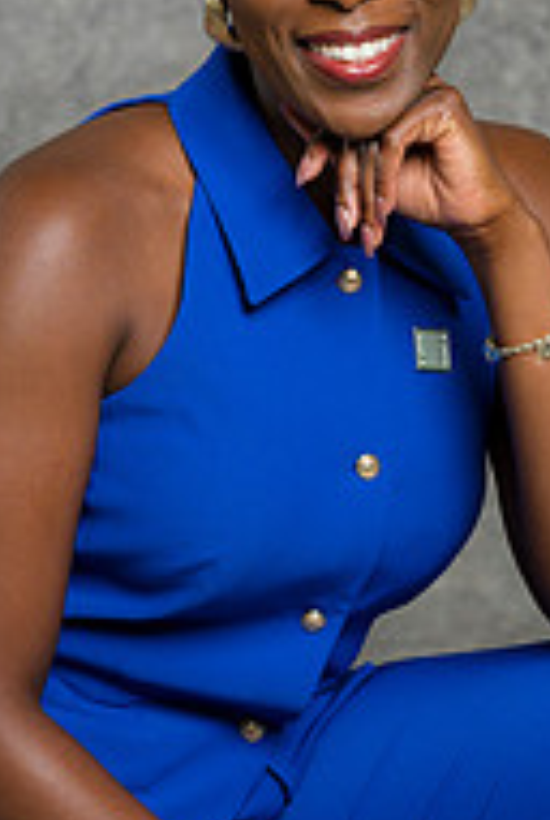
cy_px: 545
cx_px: 395
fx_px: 4566
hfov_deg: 6.9
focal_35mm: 200
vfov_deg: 10.3
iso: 125
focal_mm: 85
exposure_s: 1/200
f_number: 5
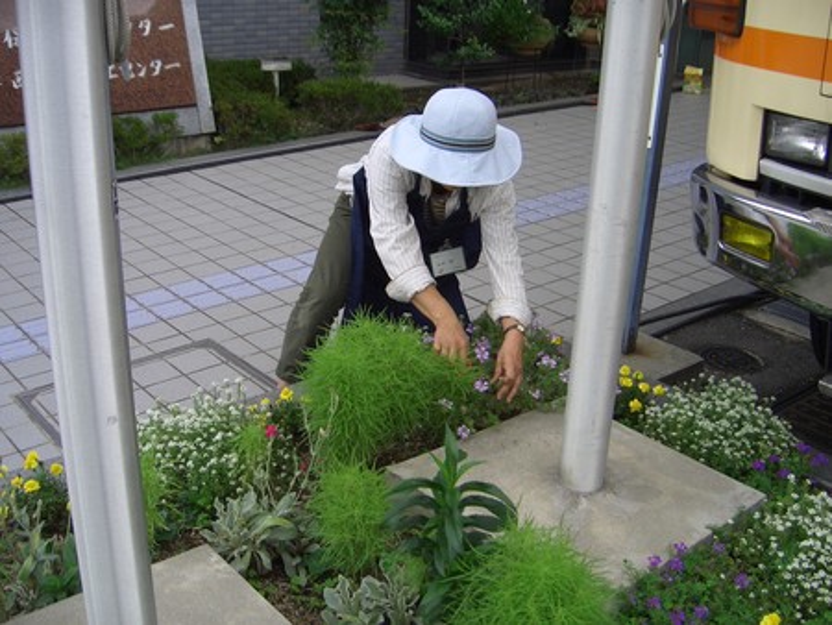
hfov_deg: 47.8
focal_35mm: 39
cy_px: 312
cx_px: 416
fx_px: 938
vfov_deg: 36.9
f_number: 2.8
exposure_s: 1/200
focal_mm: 8
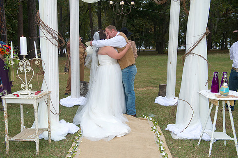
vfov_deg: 35.0
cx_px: 119
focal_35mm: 38
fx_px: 251
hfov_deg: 50.7
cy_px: 79
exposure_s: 1/160
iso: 800
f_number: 4.5
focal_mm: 38
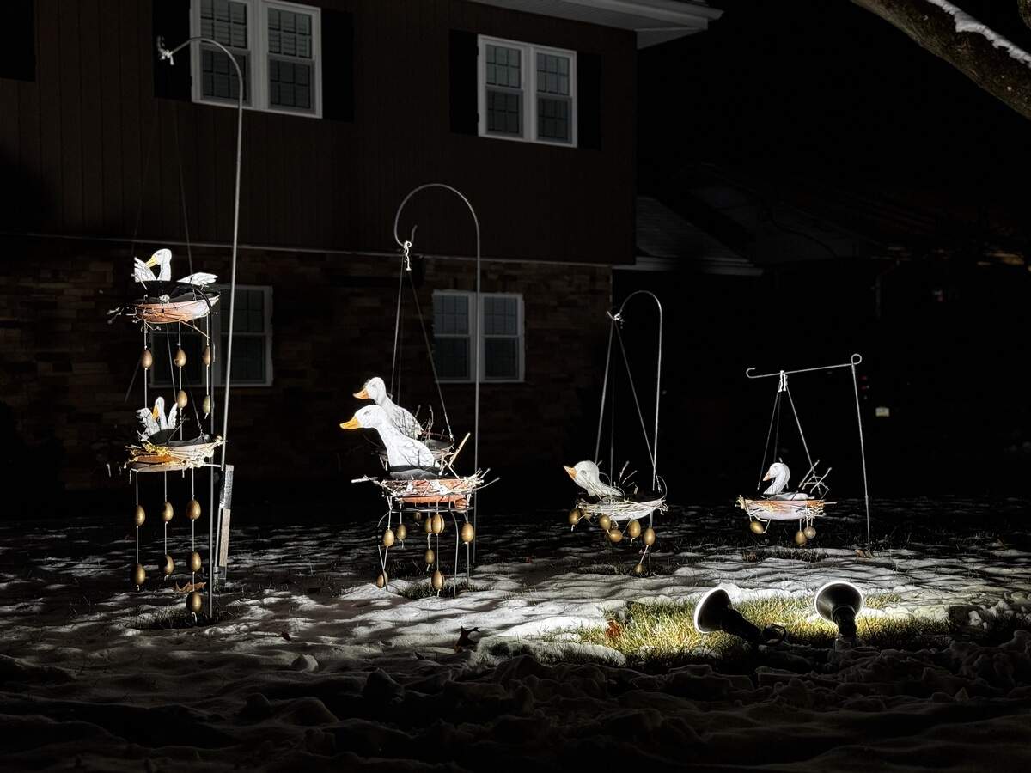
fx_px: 1430
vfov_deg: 30.3
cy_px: 386
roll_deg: +0.4
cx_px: 516
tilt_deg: -1.6
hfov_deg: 39.7
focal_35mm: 48
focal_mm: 6.76
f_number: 1.78
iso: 200
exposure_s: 1/40
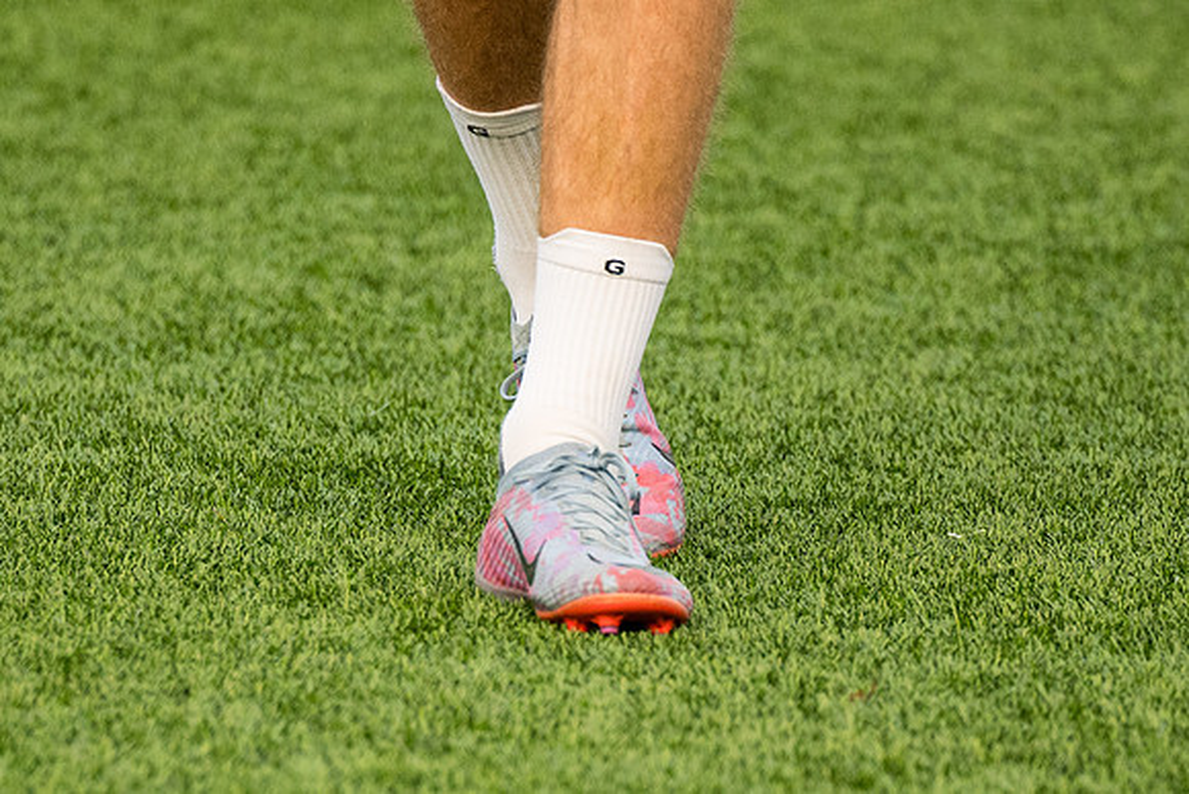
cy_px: 755
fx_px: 21586
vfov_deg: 2.1
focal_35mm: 653
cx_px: 487
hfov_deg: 3.2
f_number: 2.8
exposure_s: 1/1600
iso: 500
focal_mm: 200
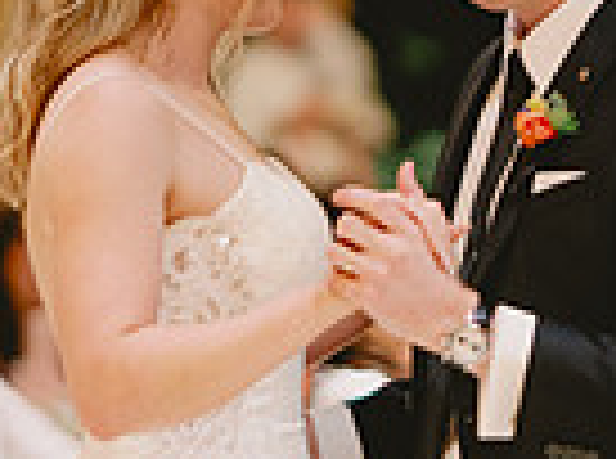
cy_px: 317
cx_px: 688
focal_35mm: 347
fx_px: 6159
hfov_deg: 5.7
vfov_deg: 4.3
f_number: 1.6
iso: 1250
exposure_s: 1/60
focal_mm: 85
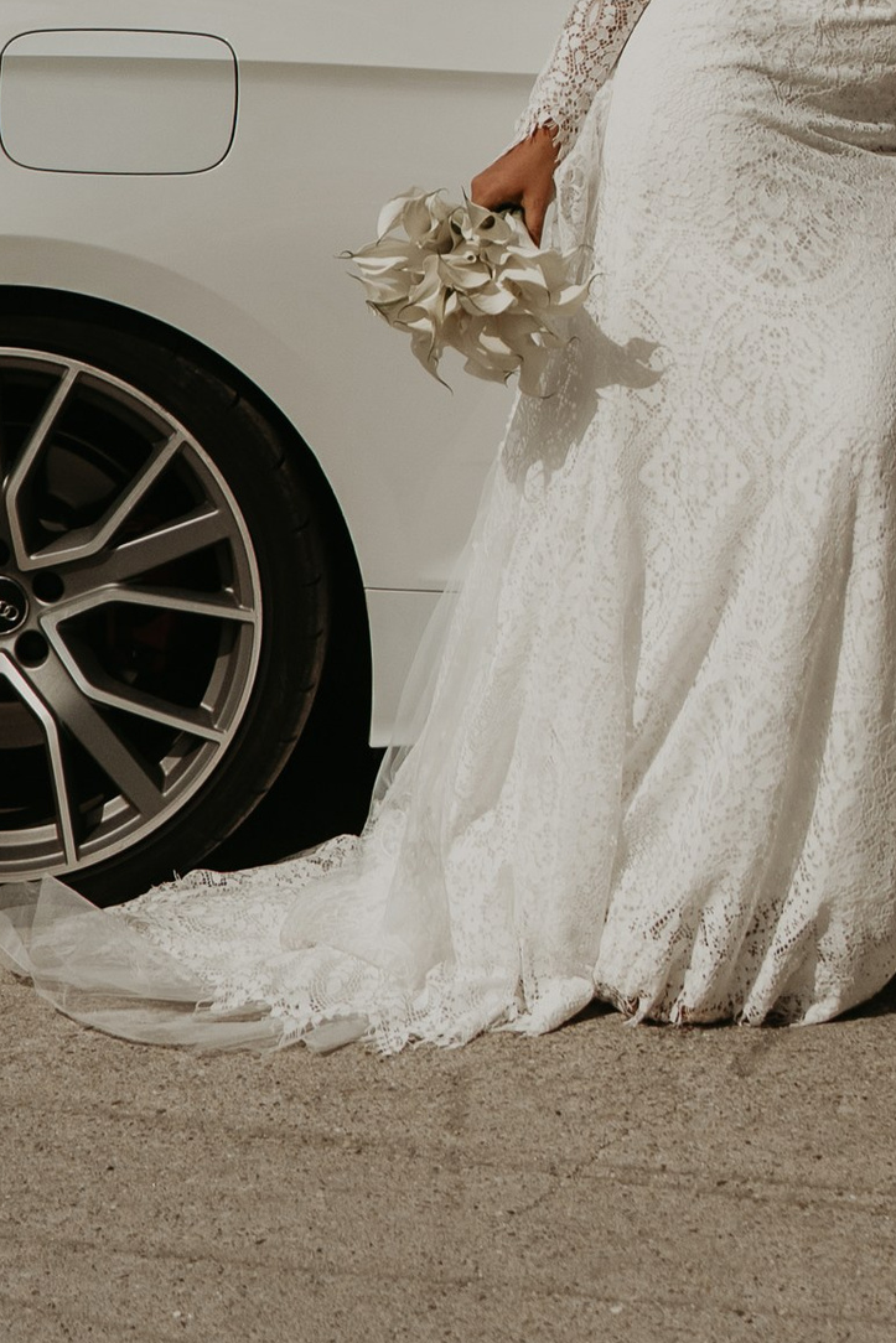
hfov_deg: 11.0
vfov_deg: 14.7
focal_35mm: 124
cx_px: 898
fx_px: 4627
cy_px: -973
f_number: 2.8
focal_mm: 35
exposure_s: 1/8000
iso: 200
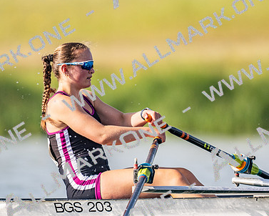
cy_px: 114
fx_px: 10347
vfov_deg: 1.2
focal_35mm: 1299
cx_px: 150
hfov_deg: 1.5
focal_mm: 600
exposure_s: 1/2500
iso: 200
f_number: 4
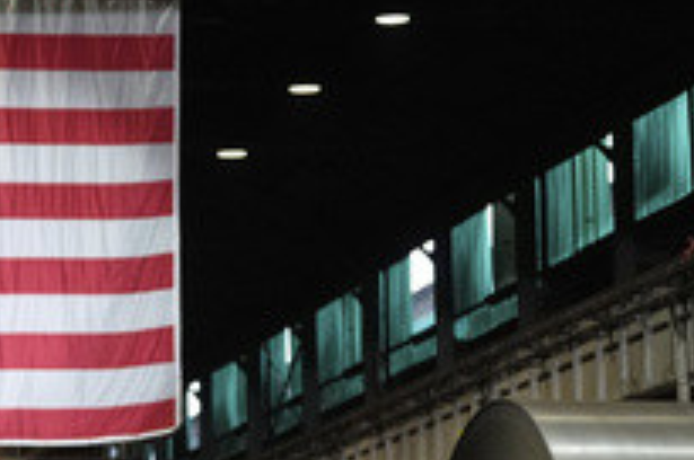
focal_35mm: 215
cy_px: 452
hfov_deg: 9.5
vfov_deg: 6.3
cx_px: -91
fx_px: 4138
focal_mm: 86
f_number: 3.2
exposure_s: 1/500
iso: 3200
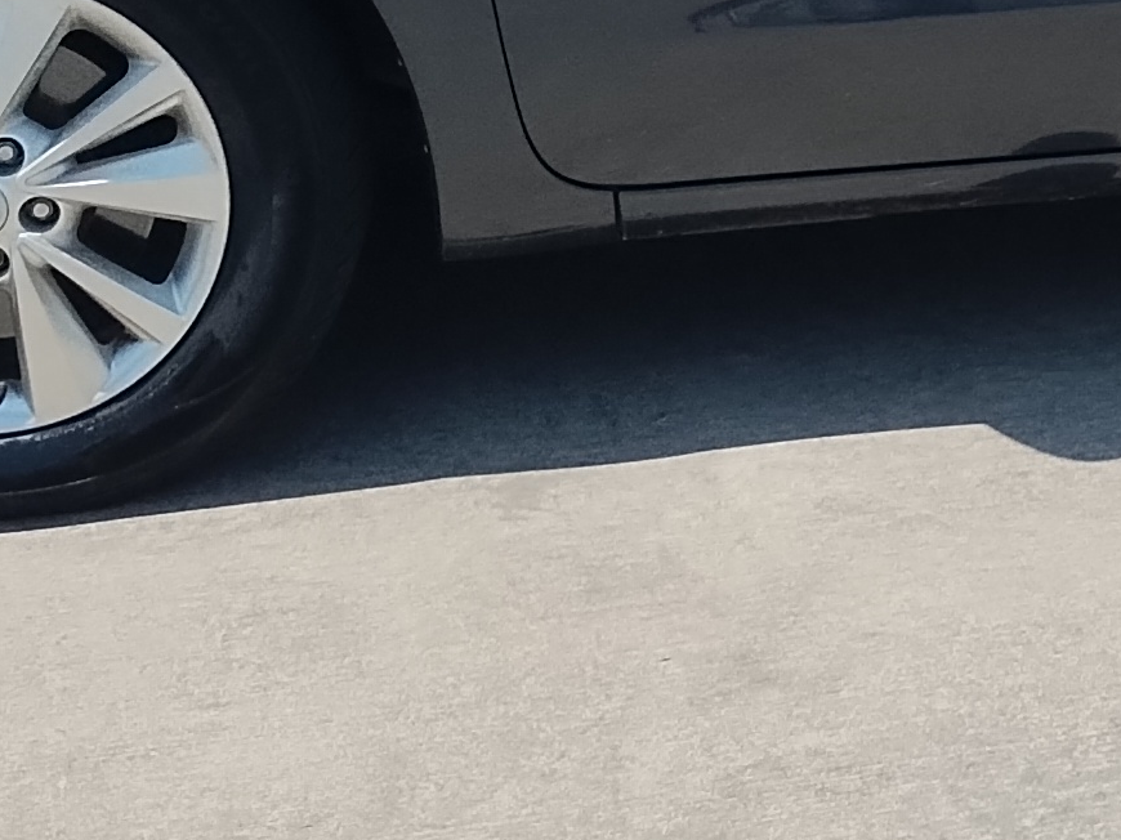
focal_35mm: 115
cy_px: -341
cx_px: 1446
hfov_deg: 16.2
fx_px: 3723
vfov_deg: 12.4
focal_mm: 4.71
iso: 102
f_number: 1.7
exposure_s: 1/3883
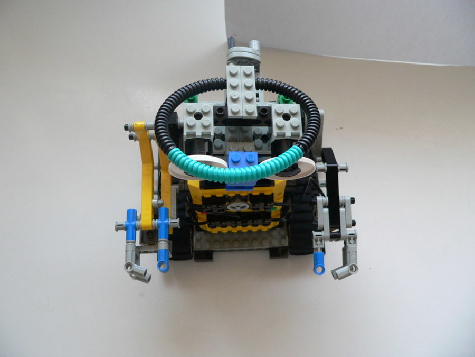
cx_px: 238
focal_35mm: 36
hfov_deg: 51.4
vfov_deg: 39.7
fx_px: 494
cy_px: 178
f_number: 2.8
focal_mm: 6
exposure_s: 1/60
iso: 200
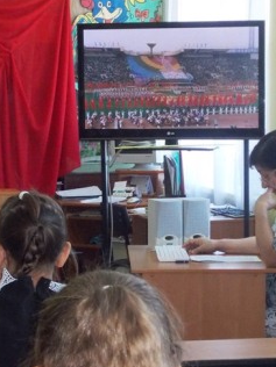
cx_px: 174
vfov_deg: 16.1
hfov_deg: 12.1
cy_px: 217
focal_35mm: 122
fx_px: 1297
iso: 640
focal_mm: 15.4
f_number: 6.3
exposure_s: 1/60
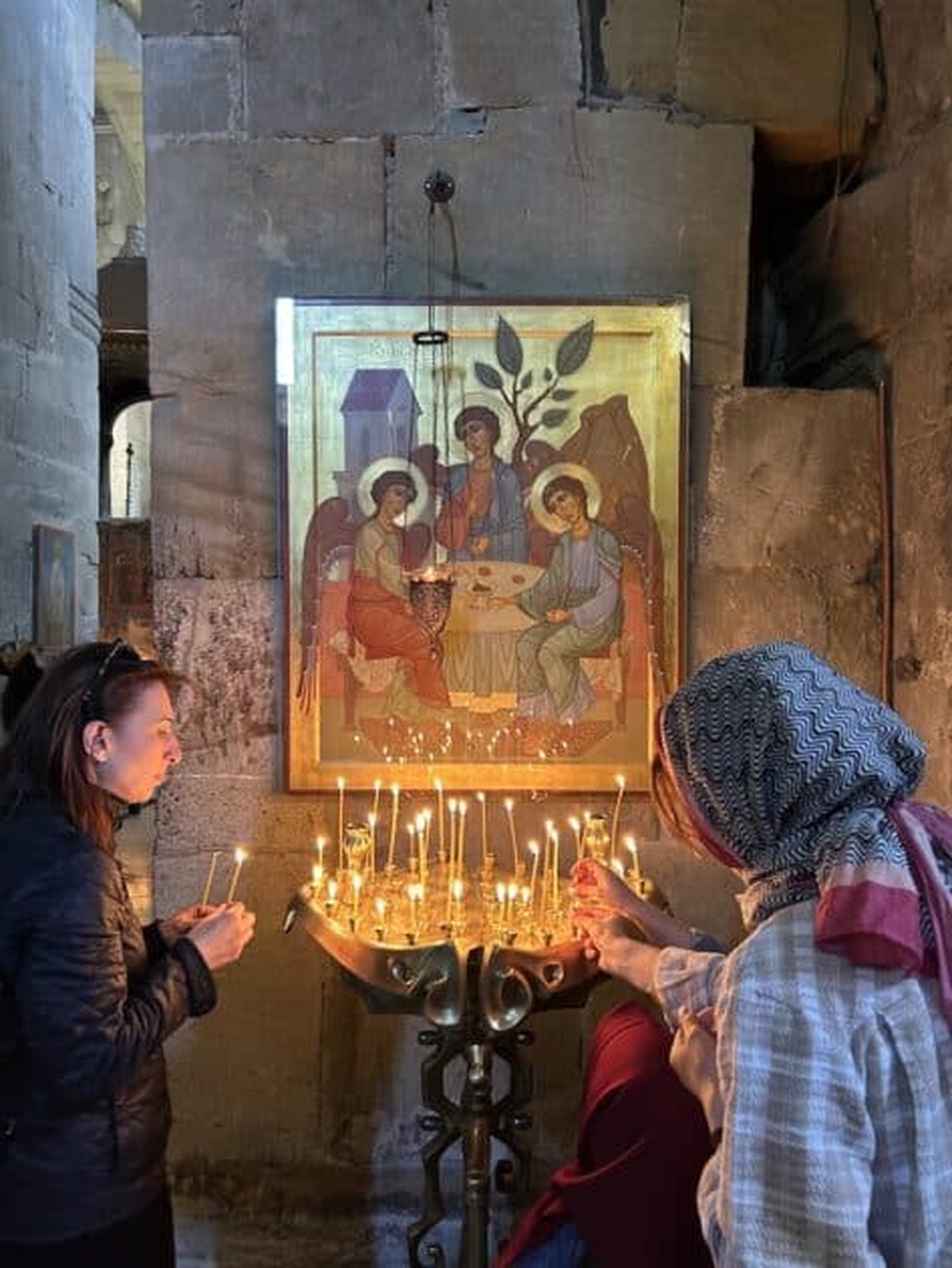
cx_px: 476
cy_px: 634
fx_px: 953
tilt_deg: -2.1
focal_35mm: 26
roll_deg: -0.3
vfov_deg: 67.3
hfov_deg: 53.1
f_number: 1.5
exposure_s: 1/33
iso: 400
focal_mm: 5.7
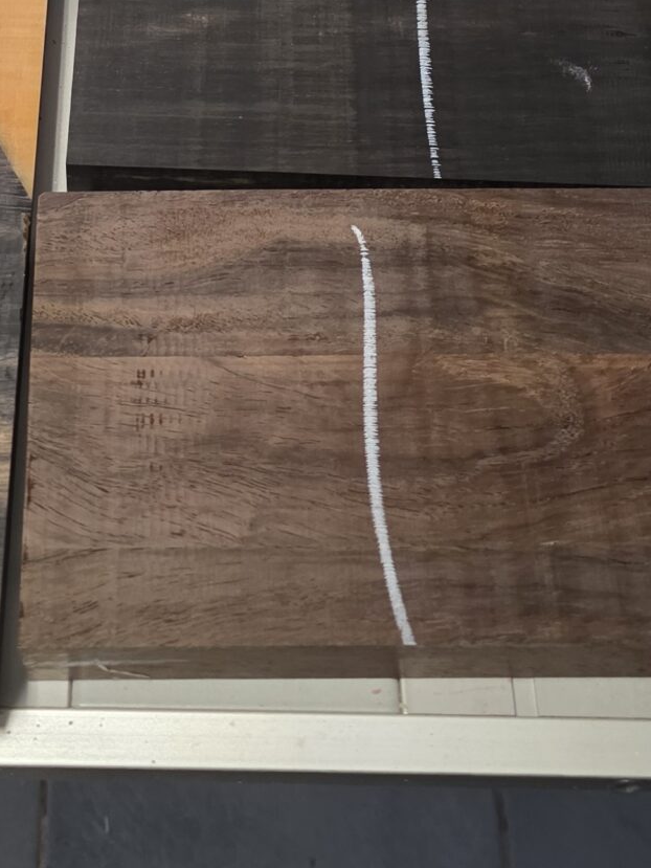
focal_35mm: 71
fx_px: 1780
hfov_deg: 20.6
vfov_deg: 24.0
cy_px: -270
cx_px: 165
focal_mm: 6.3
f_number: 1.7
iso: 400
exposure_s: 1/100
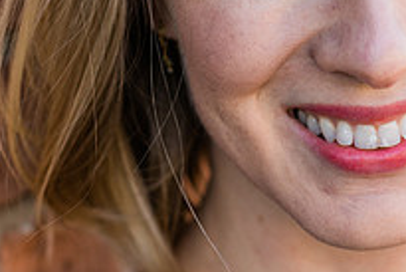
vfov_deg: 5.7
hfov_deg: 8.6
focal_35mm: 240
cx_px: 210
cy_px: -53
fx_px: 2708
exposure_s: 1/250
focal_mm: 85
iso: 200
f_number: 3.2
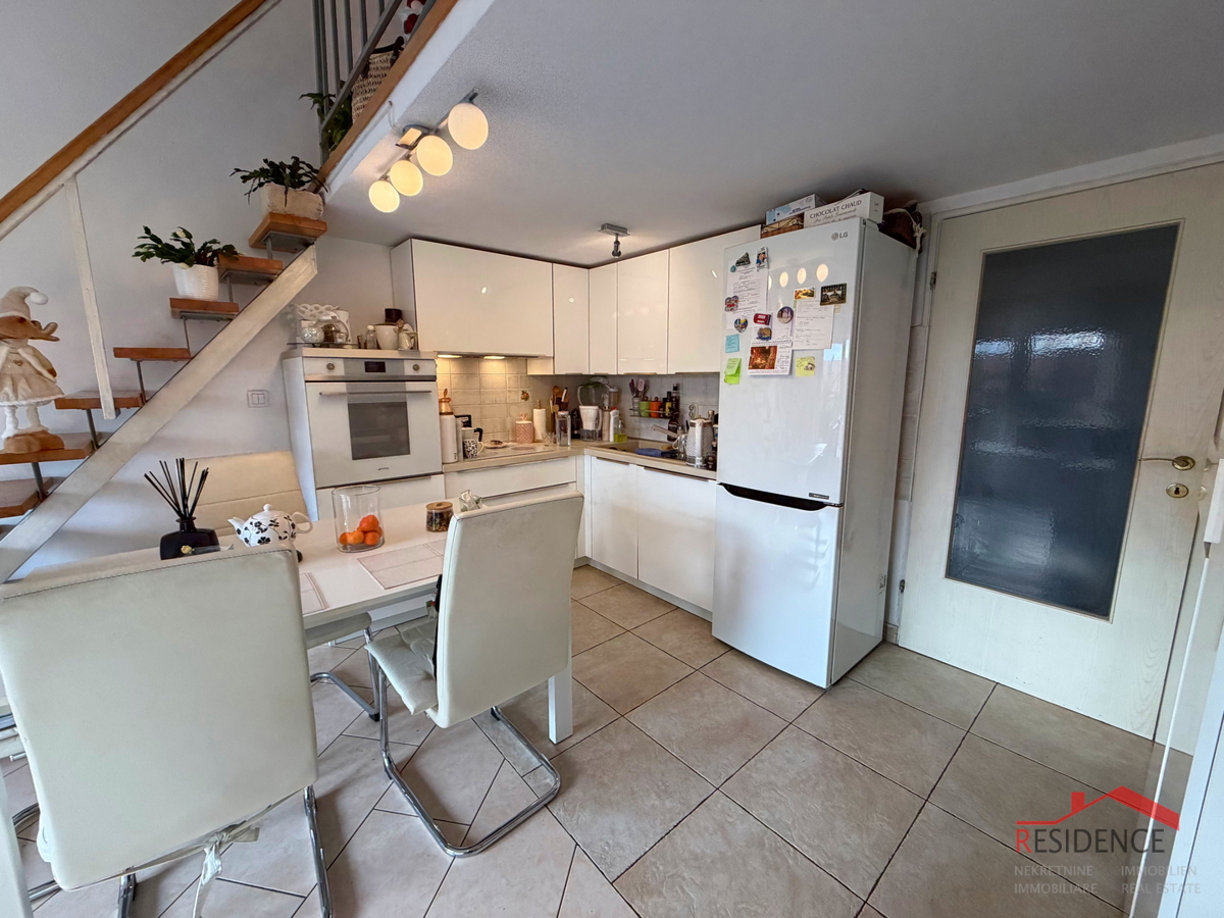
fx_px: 495
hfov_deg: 102.1
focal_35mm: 14
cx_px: 612
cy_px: 459
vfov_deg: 85.7
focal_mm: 2.22
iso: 100
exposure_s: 1/100
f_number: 2.2
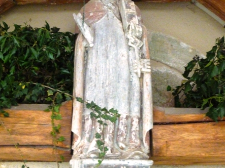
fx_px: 422
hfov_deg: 29.8
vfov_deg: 22.5
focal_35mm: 65
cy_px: 67
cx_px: 110
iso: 800
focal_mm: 8
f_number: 3.9
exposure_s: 1/40
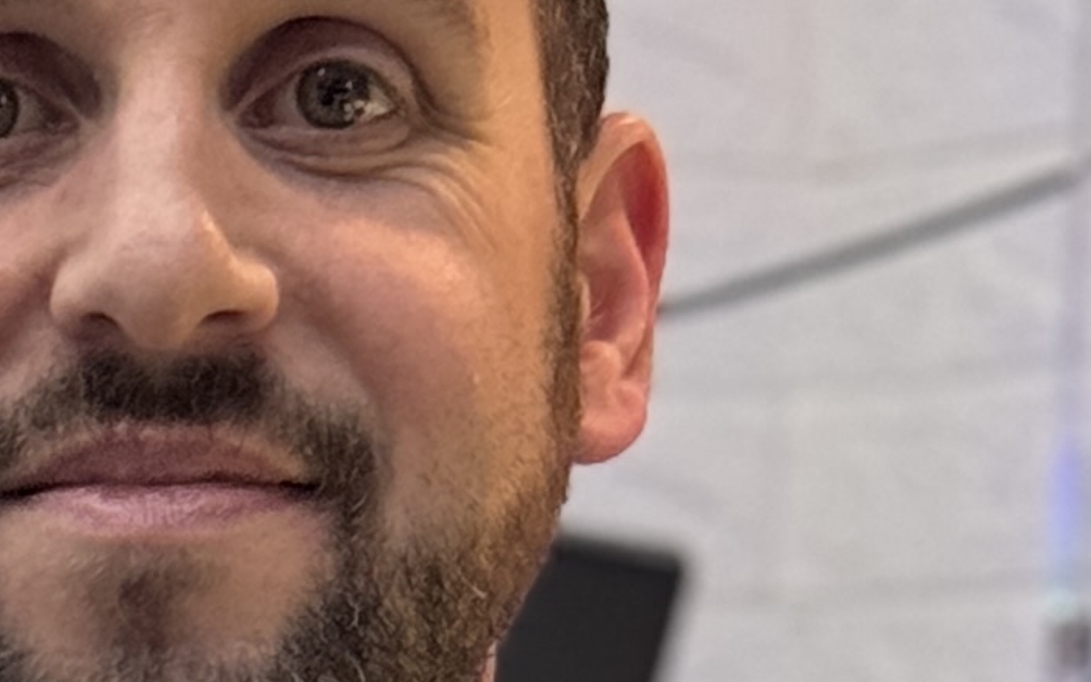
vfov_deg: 4.2
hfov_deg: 7.0
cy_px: 2456
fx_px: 8740
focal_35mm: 294
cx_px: -610
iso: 250
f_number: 1.78
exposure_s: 1/50
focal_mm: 6.76
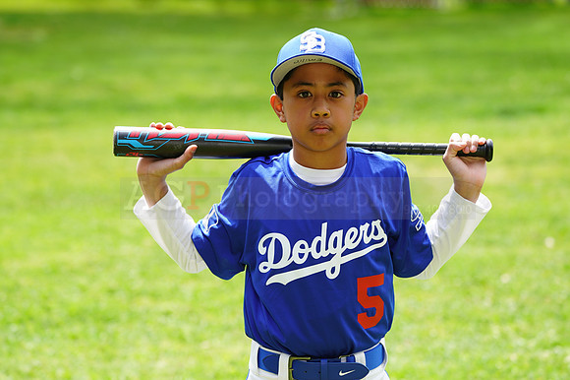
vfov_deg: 7.0
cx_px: 285
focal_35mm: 196
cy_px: 190
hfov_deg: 10.5
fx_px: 3101
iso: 200
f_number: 6.3
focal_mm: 196
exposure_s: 1/200
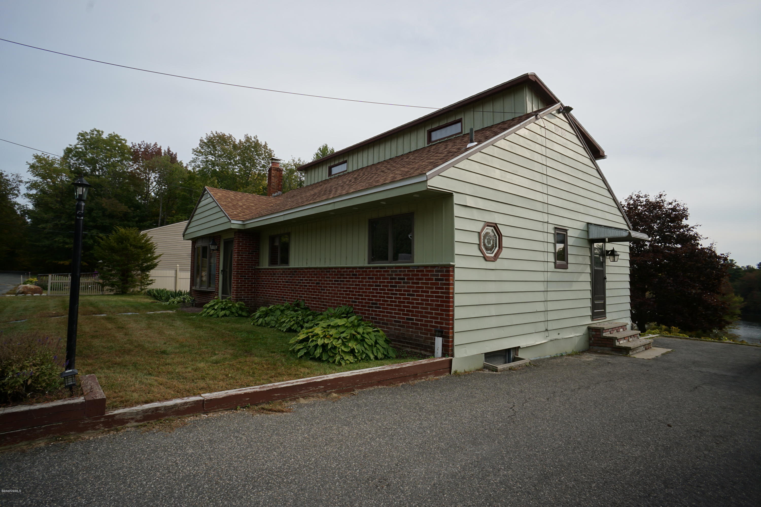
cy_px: 254
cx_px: 380
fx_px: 507
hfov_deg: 73.7
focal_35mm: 24
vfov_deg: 53.1
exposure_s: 1/100
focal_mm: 16
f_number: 9
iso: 100
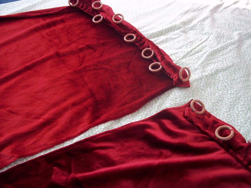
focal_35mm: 36
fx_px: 261
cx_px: 126
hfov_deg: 51.4
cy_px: 94
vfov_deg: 39.7
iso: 160
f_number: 3.1
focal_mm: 6.5
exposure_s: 1/30
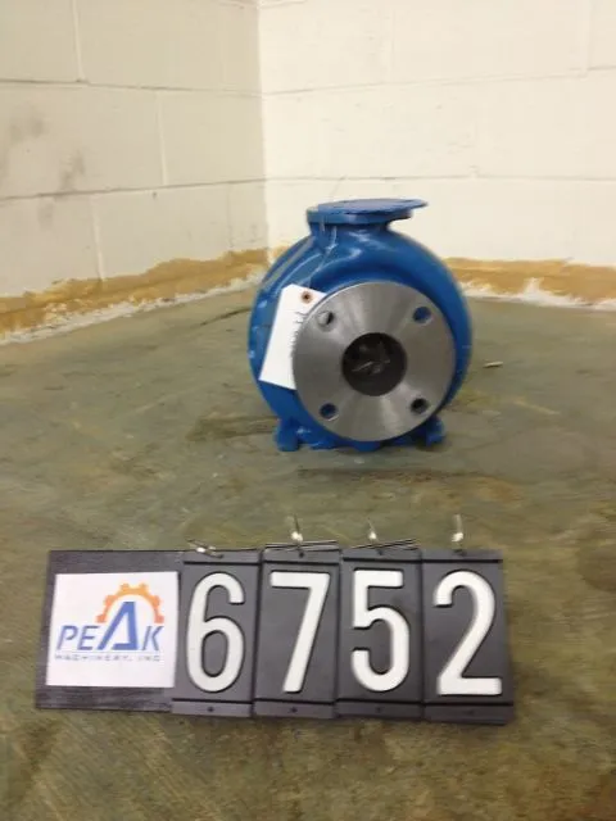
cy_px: 410
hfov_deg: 40.7
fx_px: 830
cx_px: 308
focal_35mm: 35
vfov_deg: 52.6
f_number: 2.4
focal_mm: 4.28
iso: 125
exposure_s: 1/20
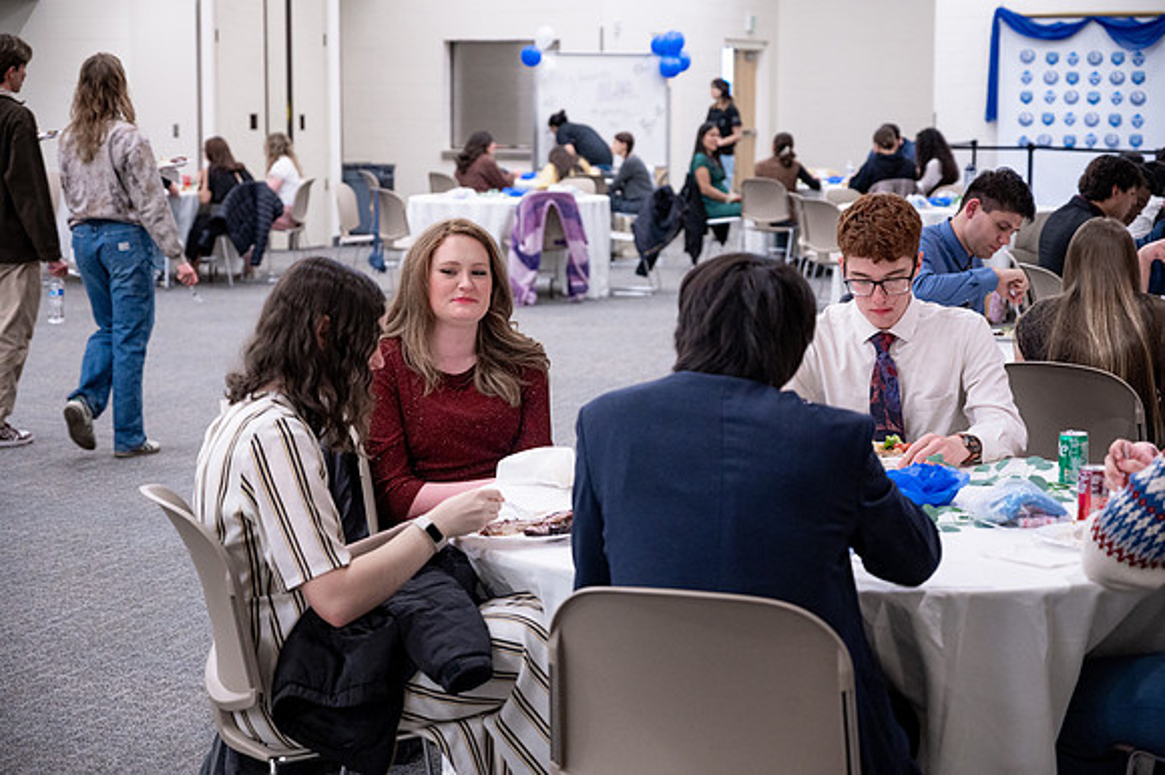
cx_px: 582
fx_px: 2264
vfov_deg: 19.4
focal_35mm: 70
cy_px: 388
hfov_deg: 28.9
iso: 1600
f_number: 4
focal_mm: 70
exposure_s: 1/200
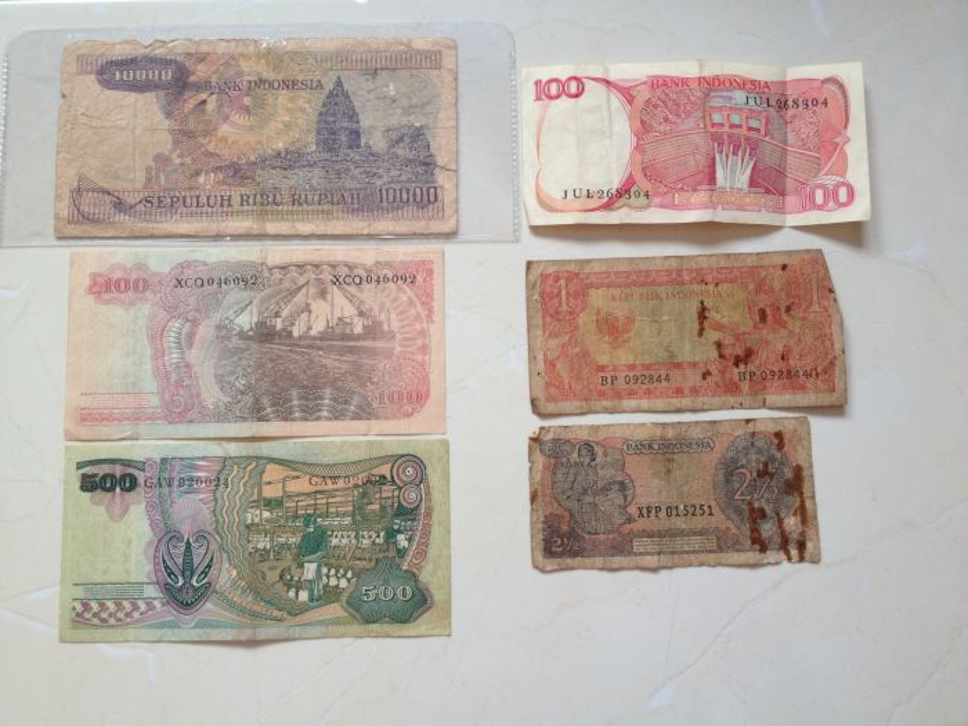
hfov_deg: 52.6
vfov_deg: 40.7
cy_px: 363
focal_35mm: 35
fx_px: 979
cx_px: 484
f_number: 2.4
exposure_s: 1/40
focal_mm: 4.28
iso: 80
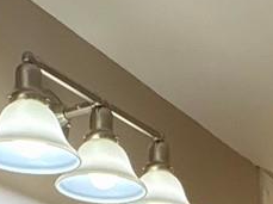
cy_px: 511
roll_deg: +1.0
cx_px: 193
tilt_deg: -3.8
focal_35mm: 98
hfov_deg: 20.0
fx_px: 772
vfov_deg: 11.8
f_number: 2.2
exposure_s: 1/120
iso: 200
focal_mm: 2.22
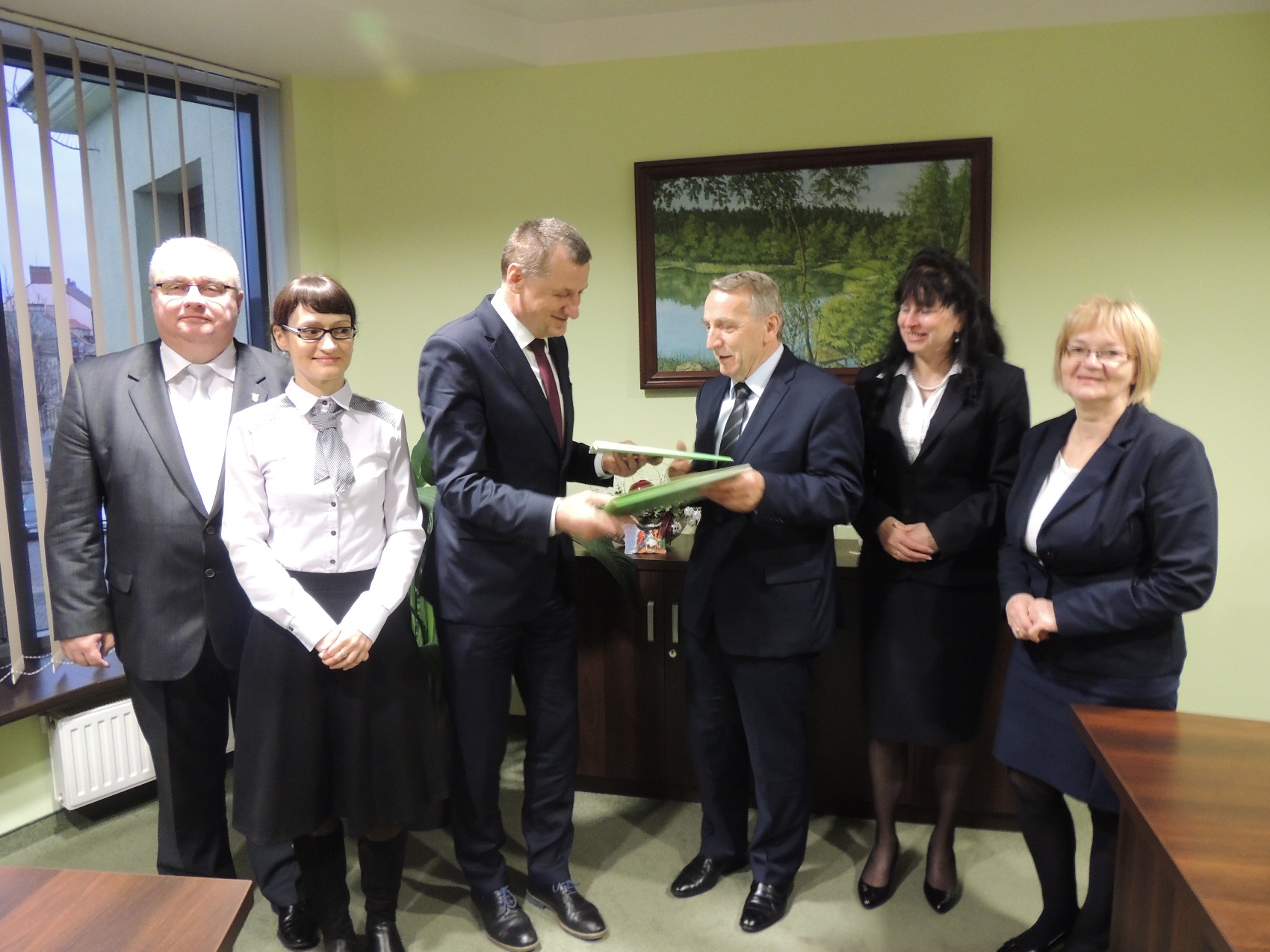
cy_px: 476
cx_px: 635
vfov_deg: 56.8
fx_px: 881
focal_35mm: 24
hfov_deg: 71.6
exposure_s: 1/8
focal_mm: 4.3
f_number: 3
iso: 400
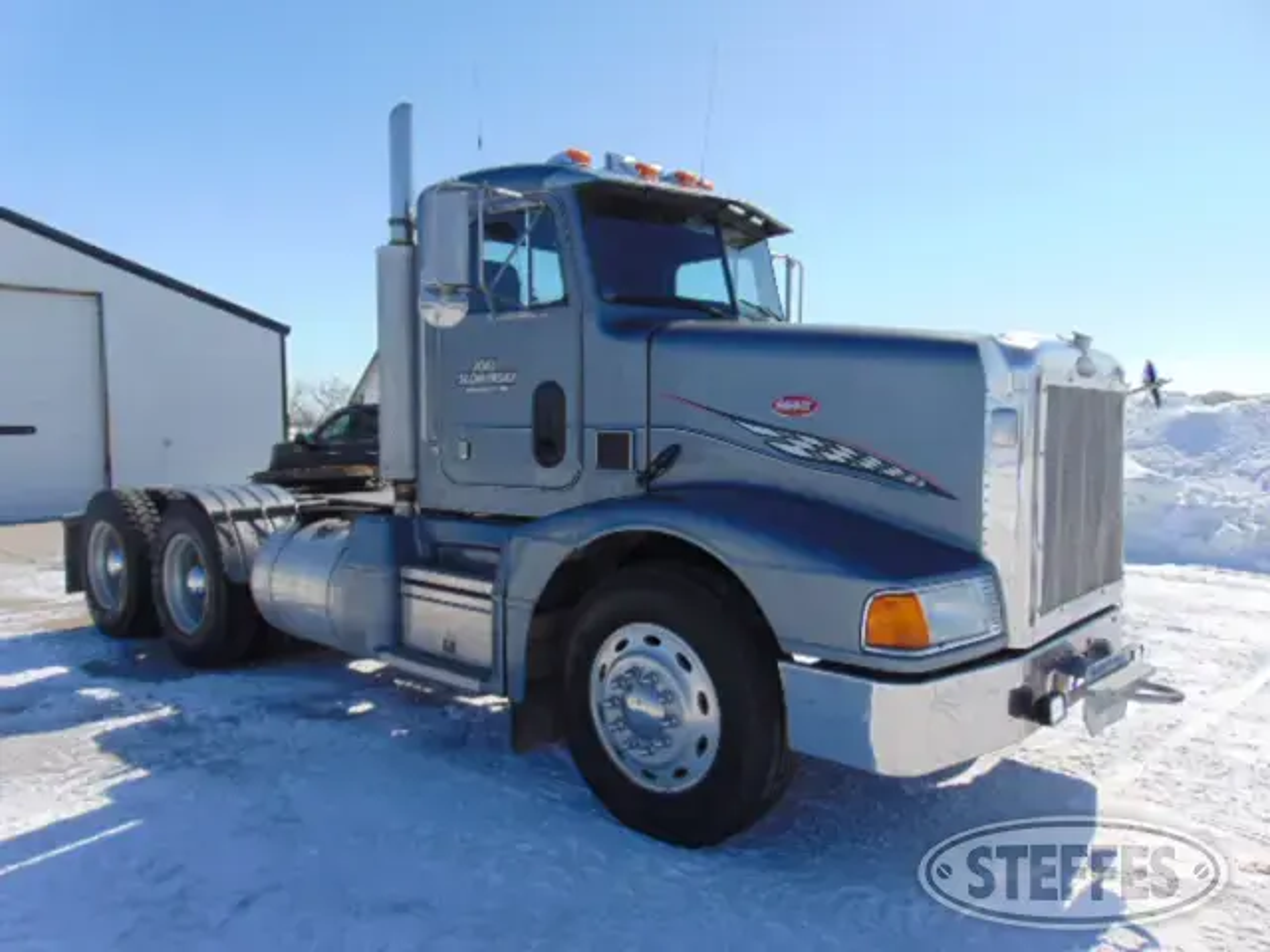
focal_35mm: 25
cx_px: 635
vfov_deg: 54.9
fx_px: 917
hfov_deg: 69.4
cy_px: 476
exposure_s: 1/500
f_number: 7.7
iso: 80
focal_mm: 4.5
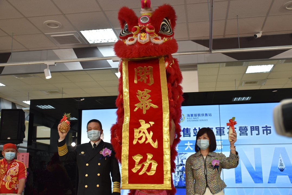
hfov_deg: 47.9
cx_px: 146
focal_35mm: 40
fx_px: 329
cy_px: 98
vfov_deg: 33.1
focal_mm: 27
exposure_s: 1/125
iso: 400
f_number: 5
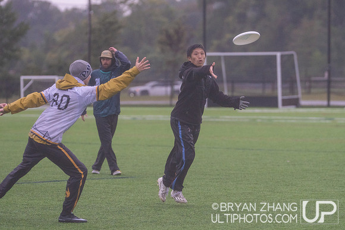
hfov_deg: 8.8
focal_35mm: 235
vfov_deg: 5.9
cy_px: 131
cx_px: 202
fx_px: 2250
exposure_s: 1/1600
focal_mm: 200
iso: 5000
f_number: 4
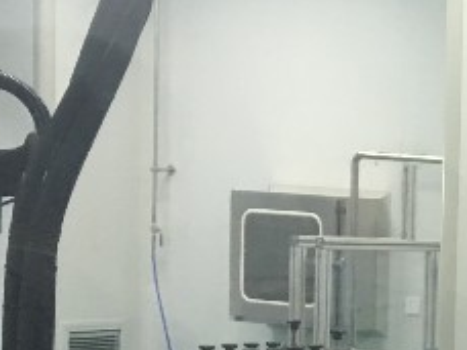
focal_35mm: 130
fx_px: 1754
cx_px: 948
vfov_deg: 11.2
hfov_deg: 13.1
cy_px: 422
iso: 64
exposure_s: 1/17
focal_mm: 4.15
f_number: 2.2
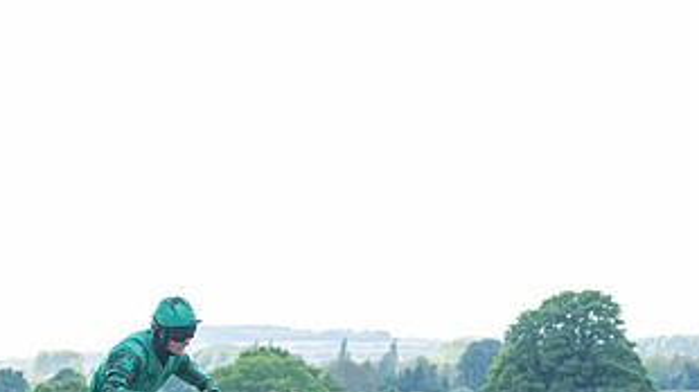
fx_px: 3483
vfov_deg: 6.4
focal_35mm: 188
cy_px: 492
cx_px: 182
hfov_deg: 11.4
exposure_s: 1/4000
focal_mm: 70
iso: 1250
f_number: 4
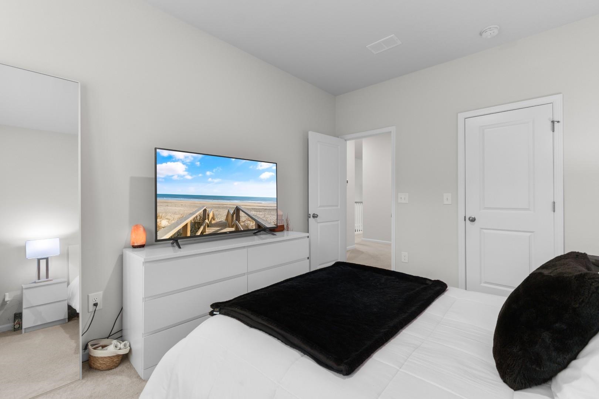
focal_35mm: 15
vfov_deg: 77.3
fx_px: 250
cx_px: 300
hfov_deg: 100.4
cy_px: 200
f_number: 4.5
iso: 100
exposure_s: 1/3
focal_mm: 10
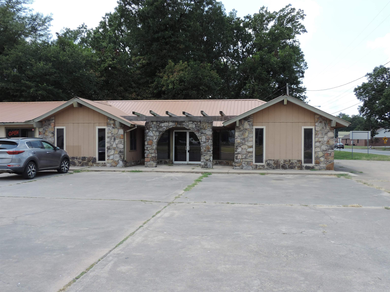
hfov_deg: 55.4
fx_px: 372
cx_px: 195
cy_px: 146
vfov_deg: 42.9
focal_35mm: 33
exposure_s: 1/500
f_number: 3.2
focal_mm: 5.8
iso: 80
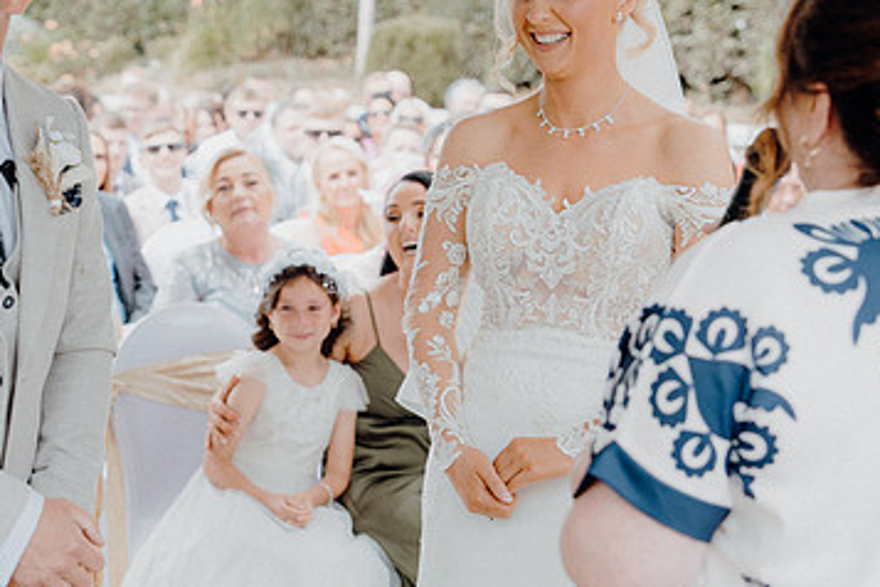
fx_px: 2102
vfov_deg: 15.9
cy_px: 250
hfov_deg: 23.6
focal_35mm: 86
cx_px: 345
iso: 125
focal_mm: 53
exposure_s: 1/200
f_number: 3.5
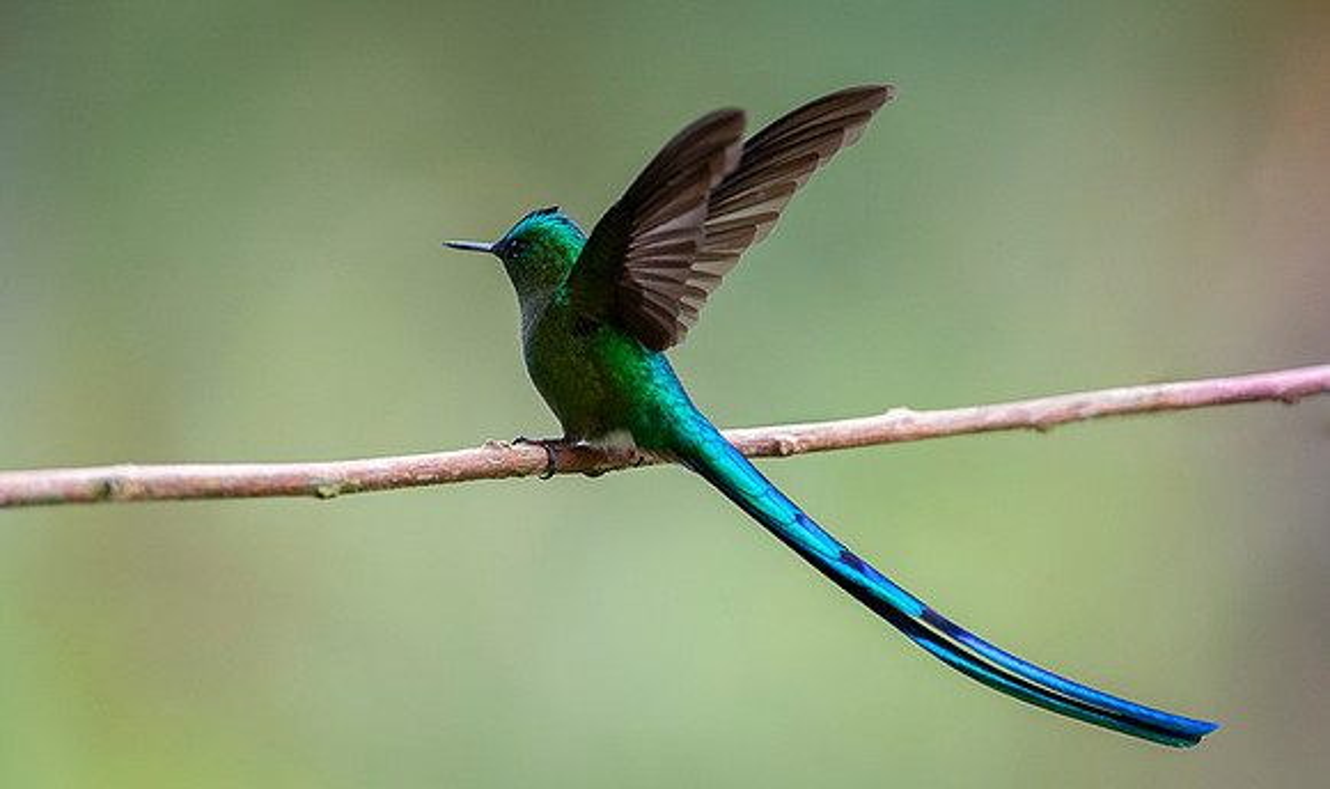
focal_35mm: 609
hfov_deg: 3.5
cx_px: 633
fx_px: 21769
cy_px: 335
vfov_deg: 2.1
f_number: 4
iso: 2500
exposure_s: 1/2500
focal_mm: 500
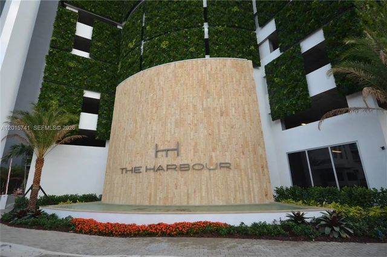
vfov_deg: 67.2
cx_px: 194
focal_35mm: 18
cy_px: 128
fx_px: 193
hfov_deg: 90.1
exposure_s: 1/125
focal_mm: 12
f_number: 5.6
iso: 100
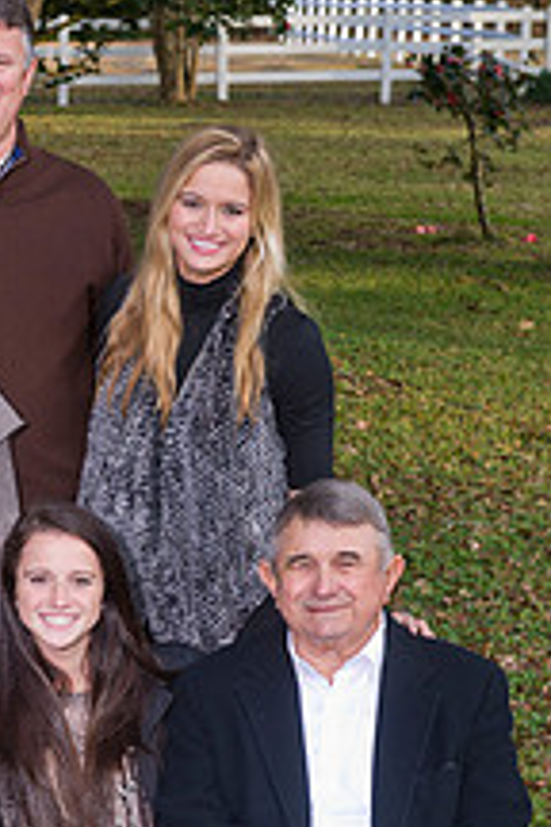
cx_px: 101
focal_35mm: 125
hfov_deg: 10.9
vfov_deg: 16.3
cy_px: 666
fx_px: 2870
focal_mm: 60
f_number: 7.1
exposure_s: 1/200
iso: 800
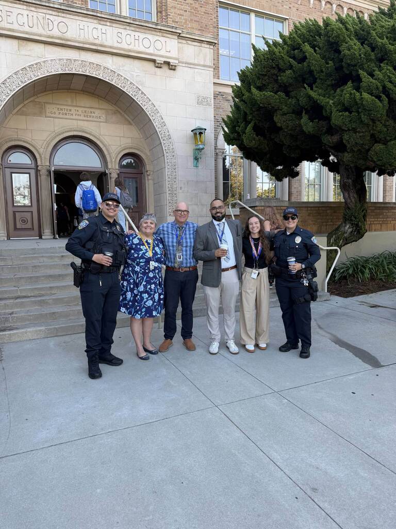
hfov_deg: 56.8
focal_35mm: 24
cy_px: 264
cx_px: 198
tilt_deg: -5.6
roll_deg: +2.4
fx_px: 366
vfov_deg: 71.6
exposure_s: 1/332
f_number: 1.78
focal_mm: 6.76
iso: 80
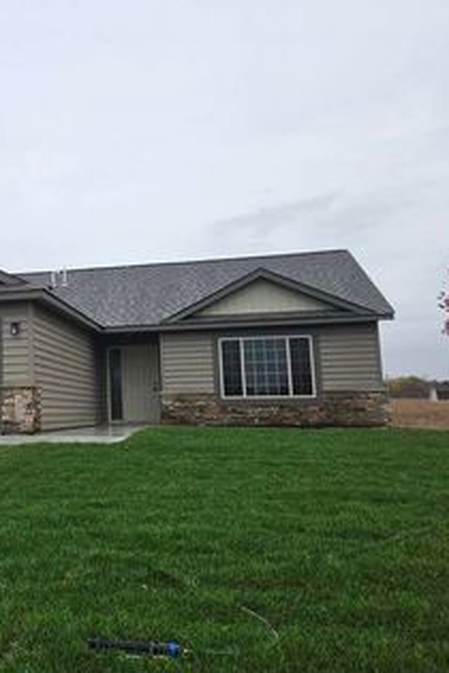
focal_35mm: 38
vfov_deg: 50.7
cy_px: 324
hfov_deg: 32.6
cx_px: 13
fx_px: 711
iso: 80
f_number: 1.8
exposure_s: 1/2234
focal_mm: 5.4
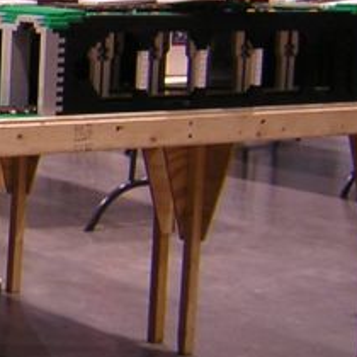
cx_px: -221
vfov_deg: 14.3
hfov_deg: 13.4
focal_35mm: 121
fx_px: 1412
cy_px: 63
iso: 100
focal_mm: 4.7
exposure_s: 1/4.7
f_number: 2.6
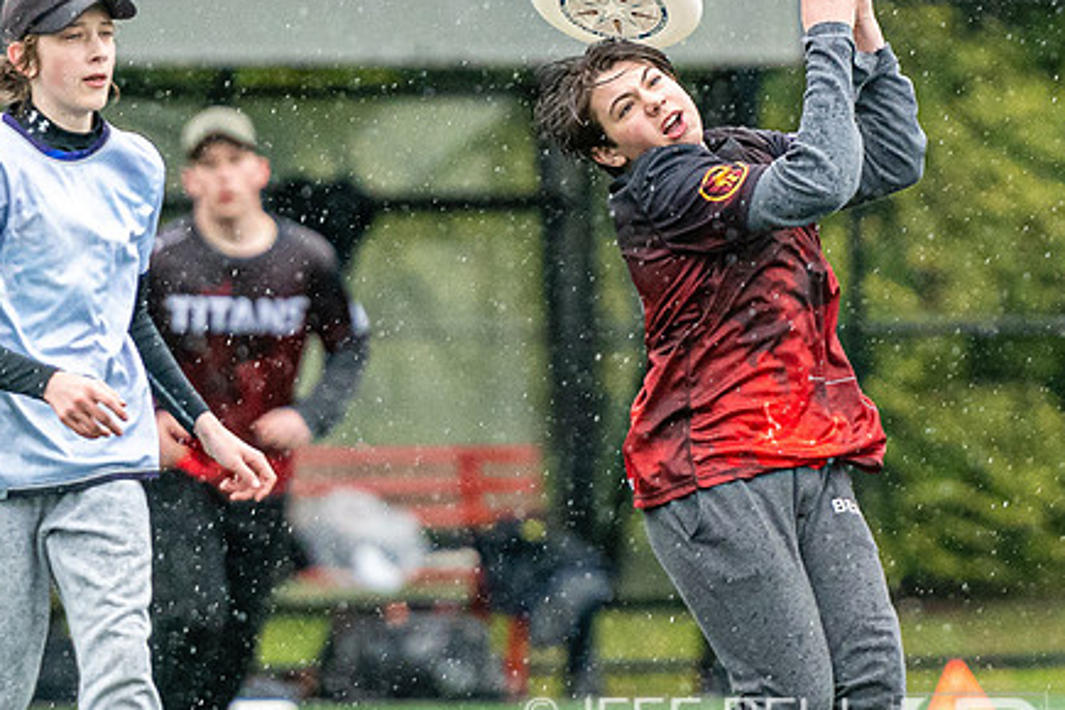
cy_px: 306
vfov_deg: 1.6
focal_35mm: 859
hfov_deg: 2.4
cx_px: 797
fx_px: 25410
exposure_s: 1/1000
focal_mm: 200
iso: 1800
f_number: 3.2
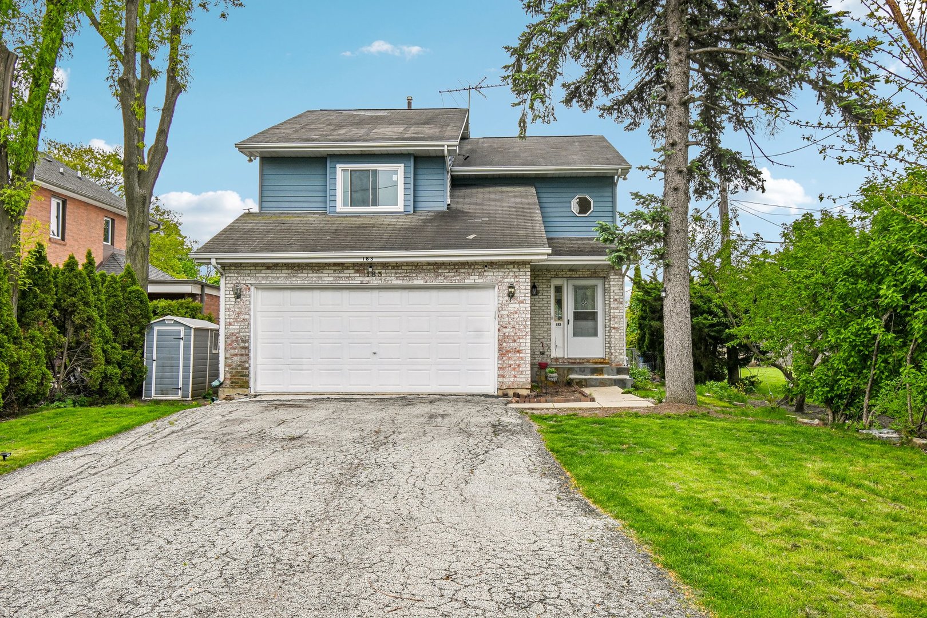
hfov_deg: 61.9
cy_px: 309
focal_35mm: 30
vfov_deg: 43.6
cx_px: 464
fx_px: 772
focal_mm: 20
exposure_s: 1/100
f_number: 8
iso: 100
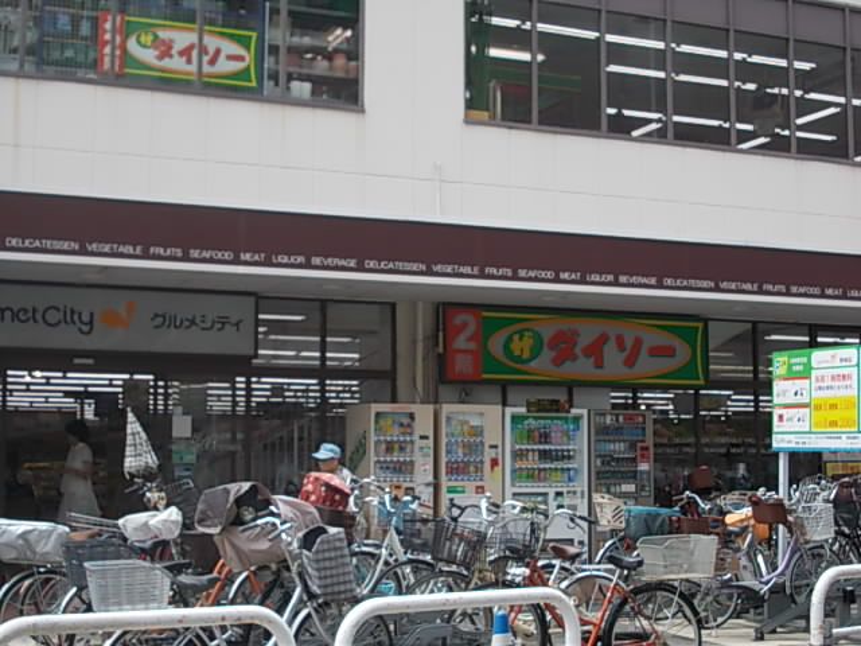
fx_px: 1492
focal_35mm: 60
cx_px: 430
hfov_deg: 32.2
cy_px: 323
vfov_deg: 24.4
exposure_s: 1/400
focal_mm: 8.5
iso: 80
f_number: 4
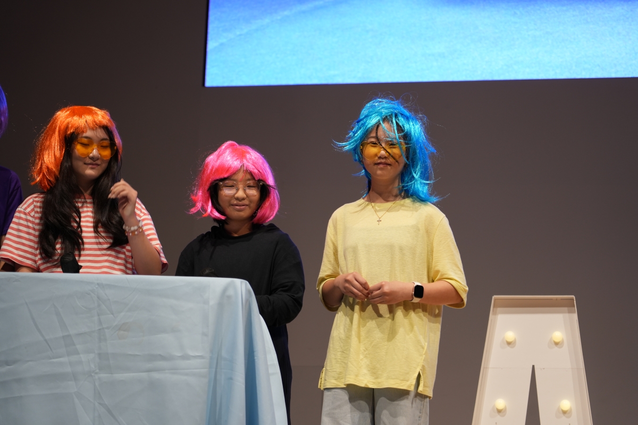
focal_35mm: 105
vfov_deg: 13.0
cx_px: 319
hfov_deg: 19.5
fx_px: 1861
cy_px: 212
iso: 800
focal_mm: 105
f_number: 4
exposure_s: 1/125
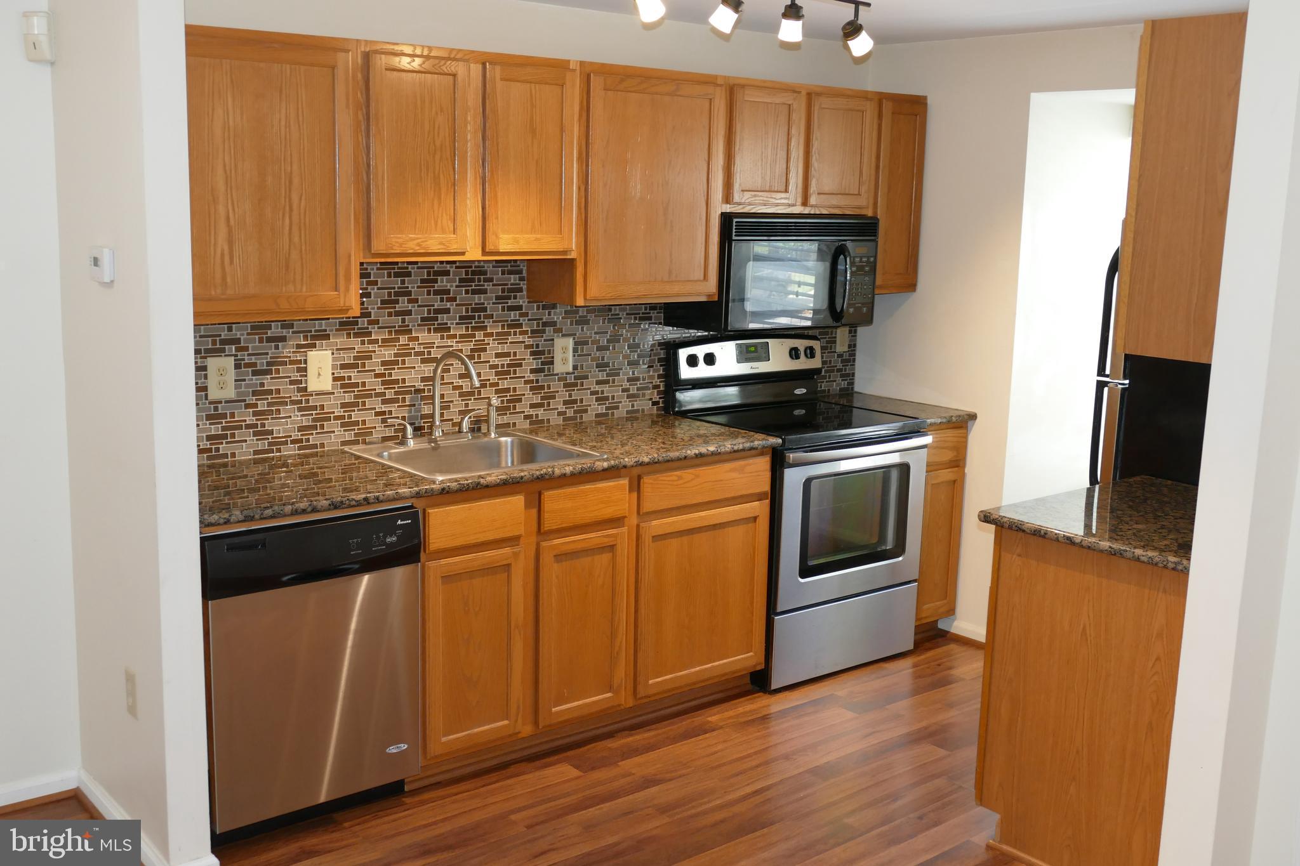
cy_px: 433
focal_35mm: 37
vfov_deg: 35.9
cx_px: 650
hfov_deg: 51.9
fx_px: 1336
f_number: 3.1
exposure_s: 1/60
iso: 500
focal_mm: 13.43
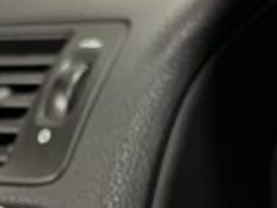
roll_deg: +0.2
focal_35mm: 129
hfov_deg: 15.1
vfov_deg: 11.3
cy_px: 234
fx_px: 1033
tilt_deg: -11.4
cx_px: 24
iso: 400
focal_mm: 5.7
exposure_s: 1/33
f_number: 1.5
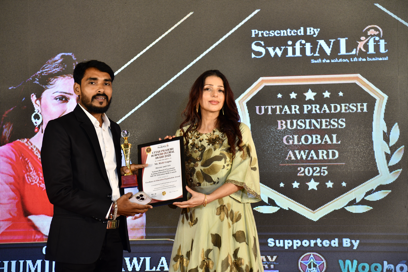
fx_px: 589
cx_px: 204
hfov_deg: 38.2
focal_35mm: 52
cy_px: 136
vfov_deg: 26.0
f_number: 4
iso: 500
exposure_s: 1/160
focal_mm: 52
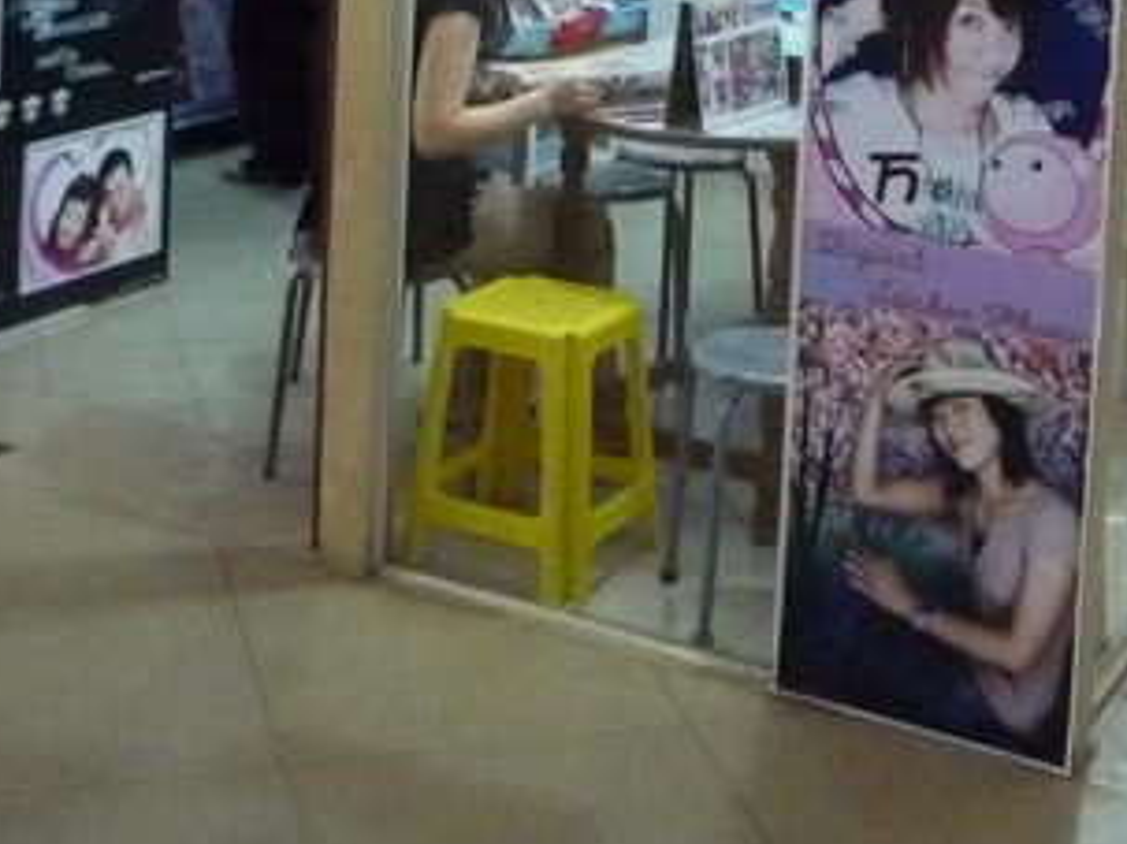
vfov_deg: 20.6
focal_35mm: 66
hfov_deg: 29.4
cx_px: 655
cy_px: -212
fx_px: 2148
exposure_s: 1/30
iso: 800
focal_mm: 4.4
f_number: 2.8
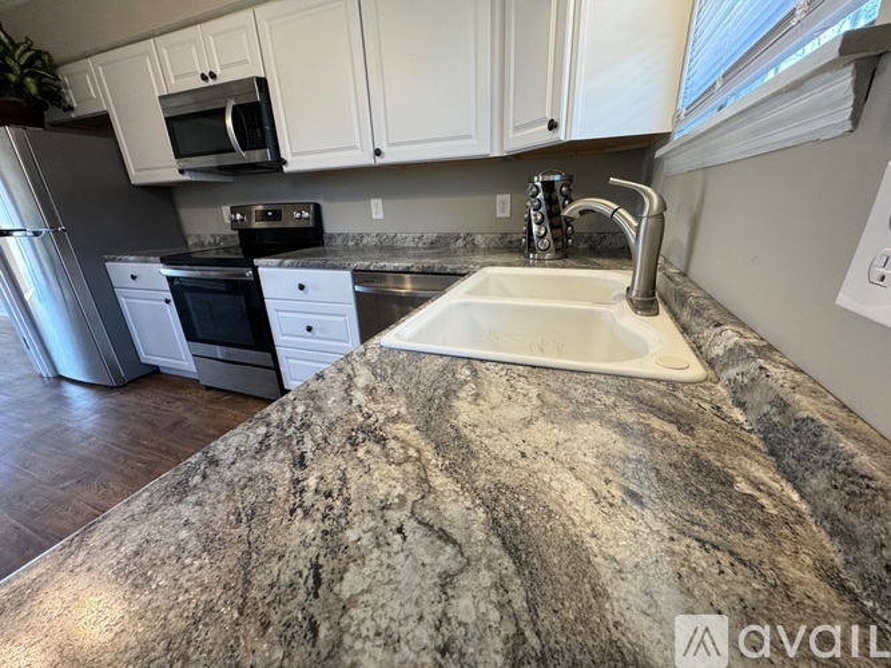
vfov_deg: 85.7
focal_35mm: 14
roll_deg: +2.1
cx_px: 446
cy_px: 334
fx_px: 360
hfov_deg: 102.1
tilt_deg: -21.0
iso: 250
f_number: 2.2
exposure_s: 1/120
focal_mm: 2.22
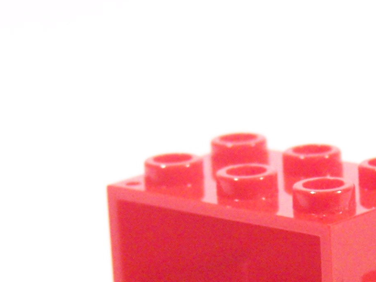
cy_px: 355
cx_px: 344
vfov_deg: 5.6
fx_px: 2890
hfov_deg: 7.4
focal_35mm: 266
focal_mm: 15.6
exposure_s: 1/30
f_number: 3.2
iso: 400
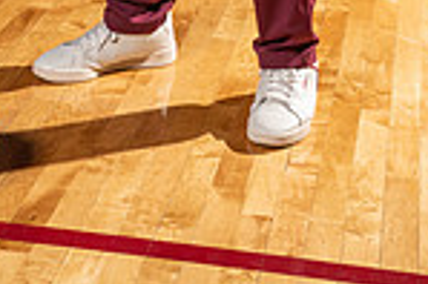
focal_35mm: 112
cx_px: 213
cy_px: -350
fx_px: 1330
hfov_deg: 18.3
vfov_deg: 10.8
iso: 500
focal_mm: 37
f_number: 8
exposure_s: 1/250
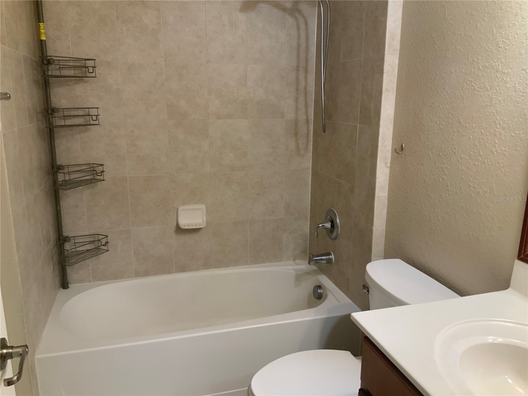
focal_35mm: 29
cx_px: 264
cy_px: 198
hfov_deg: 61.7
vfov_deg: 48.2
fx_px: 442
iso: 100
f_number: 1.8
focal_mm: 3
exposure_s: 1/60
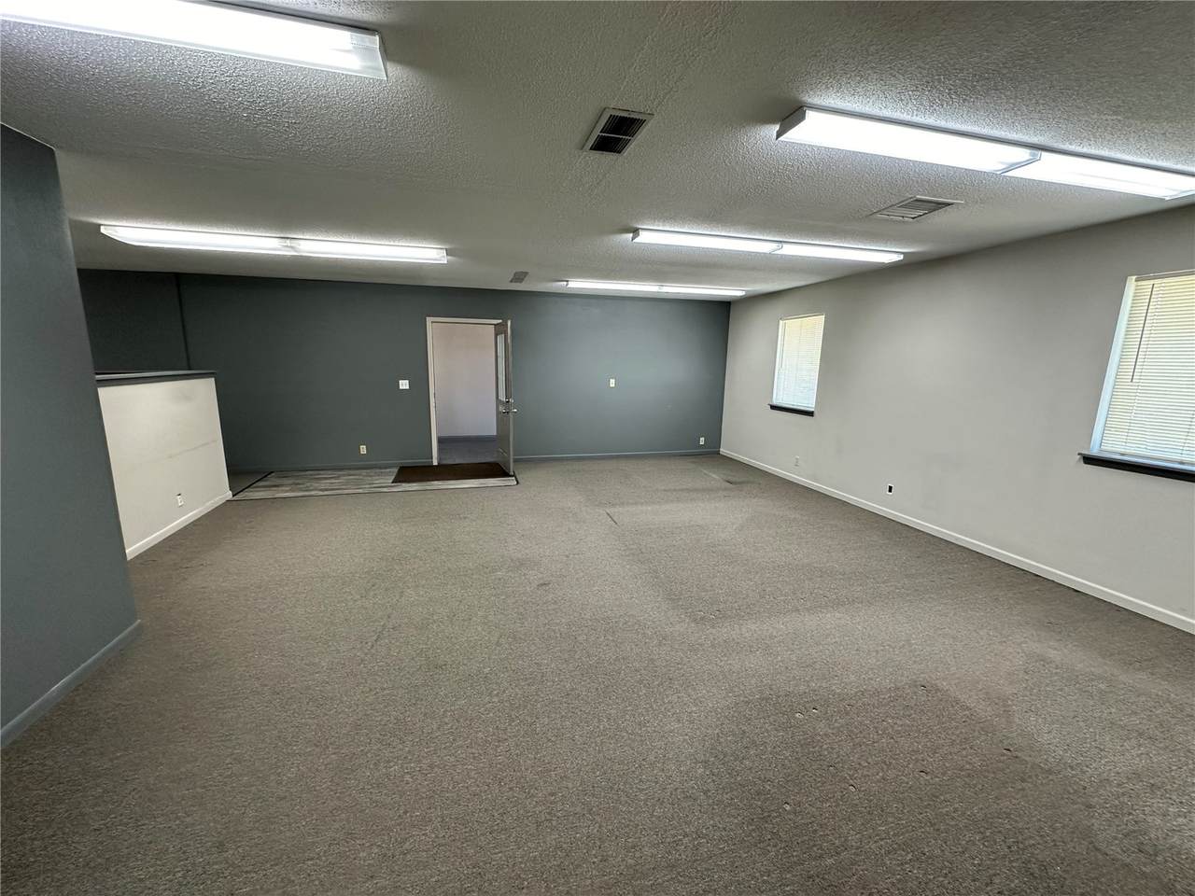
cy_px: 448
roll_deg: -1.0
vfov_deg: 85.7
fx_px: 483
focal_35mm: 14
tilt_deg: -10.5
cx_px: 598
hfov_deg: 102.1
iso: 250
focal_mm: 2.22
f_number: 2.2
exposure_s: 1/120
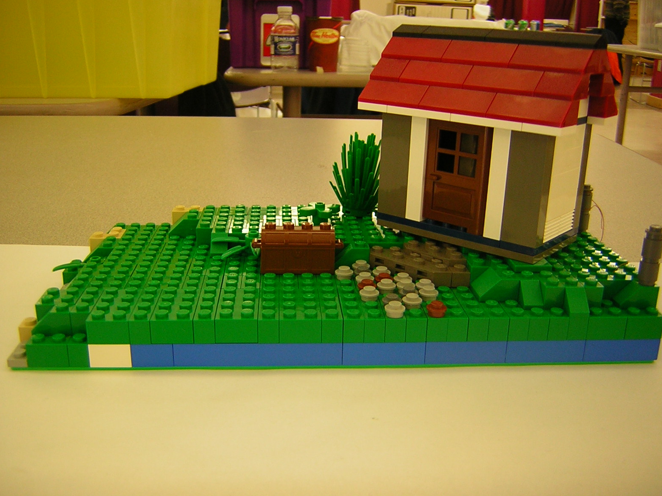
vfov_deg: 38.7
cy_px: 251
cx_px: 339
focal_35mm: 37
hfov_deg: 50.1
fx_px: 708
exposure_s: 1/6
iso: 50
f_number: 2.6
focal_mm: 4.7
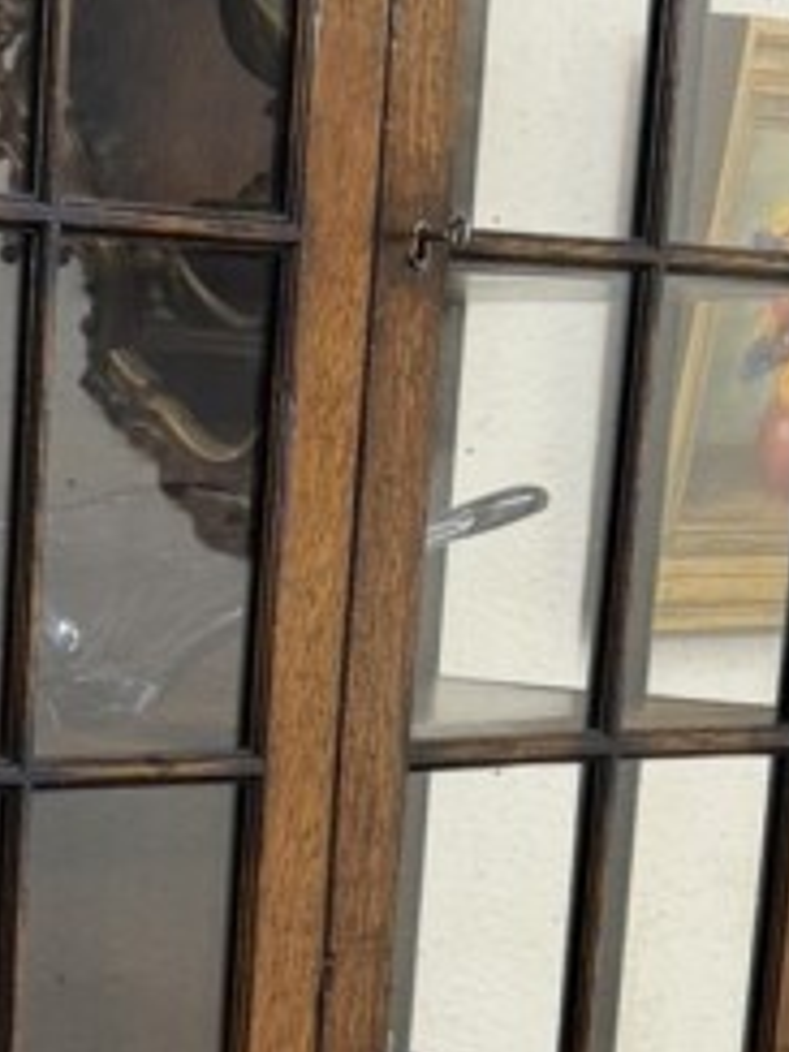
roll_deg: -2.2
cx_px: -168
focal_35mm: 118
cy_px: 1237
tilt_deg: -12.9
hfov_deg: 12.3
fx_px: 3586
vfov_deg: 16.1
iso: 160
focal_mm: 6.76
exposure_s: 1/50
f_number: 1.78
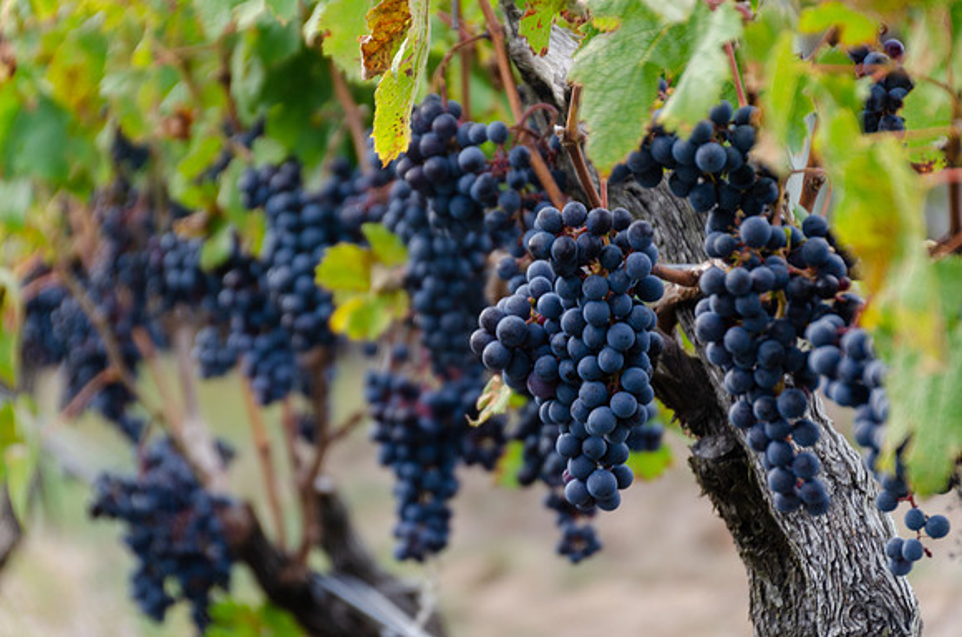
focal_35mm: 195
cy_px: 318
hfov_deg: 10.6
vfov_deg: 7.0
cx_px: 481
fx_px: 5199
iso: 220
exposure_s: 1/125
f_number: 6
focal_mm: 130
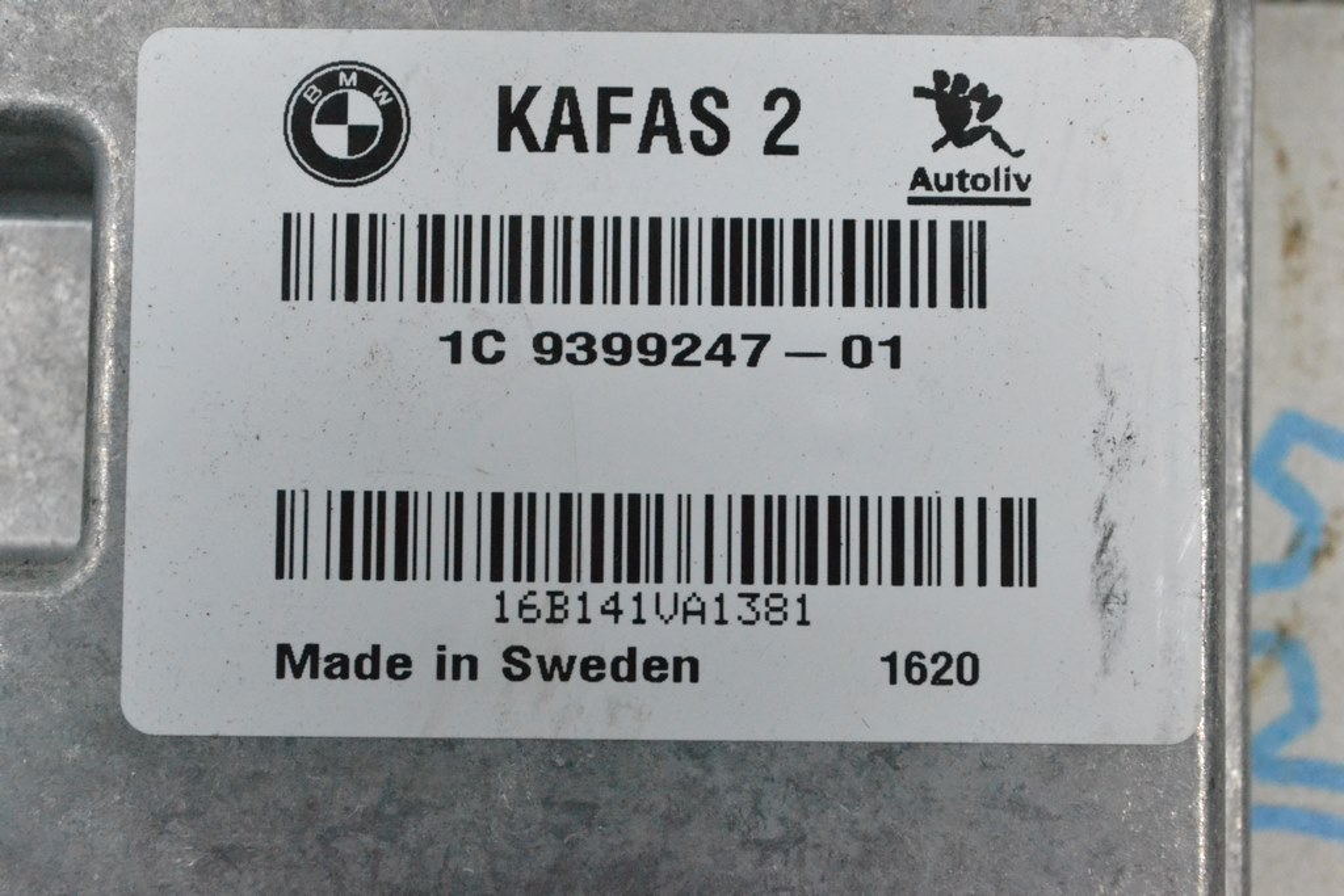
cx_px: 672
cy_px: 448
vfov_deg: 18.9
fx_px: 2688
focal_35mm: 72
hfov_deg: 28.1
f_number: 9
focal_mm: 48
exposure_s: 1/160
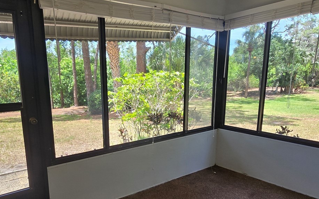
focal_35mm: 24
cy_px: 119
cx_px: 128
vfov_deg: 50.8
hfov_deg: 74.0
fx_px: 209
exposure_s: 1/291
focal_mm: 2.2
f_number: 2.2
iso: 50
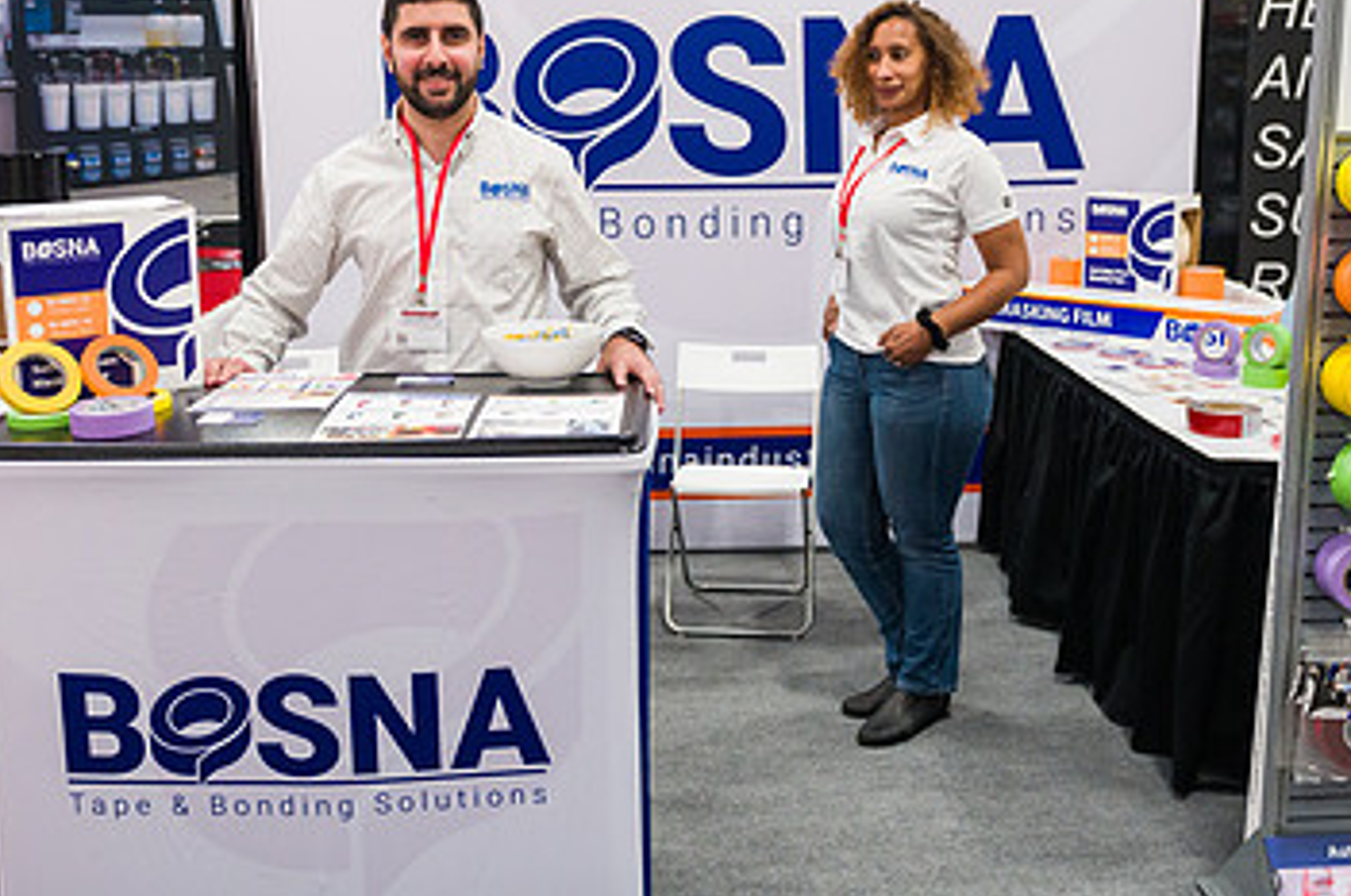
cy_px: 346
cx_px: 697
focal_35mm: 43
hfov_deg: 45.5
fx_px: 1611
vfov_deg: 31.0
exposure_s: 1/320
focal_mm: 26
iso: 3200
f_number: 4
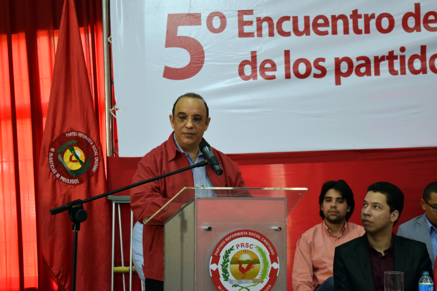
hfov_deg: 24.6
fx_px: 1002
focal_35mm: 82
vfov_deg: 16.6
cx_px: 218
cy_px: 146
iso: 1000
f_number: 5.6
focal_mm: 55
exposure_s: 1/60
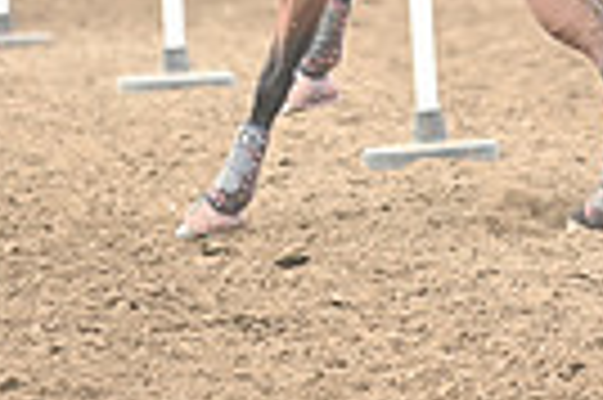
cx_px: 414
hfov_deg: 2.4
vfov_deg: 1.6
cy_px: -258
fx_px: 14504
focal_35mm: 867
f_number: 2.8
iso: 800
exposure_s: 1/1250
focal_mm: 200
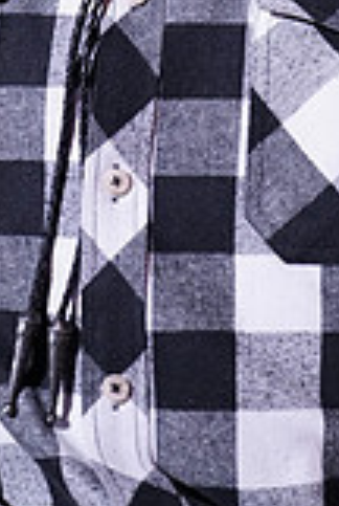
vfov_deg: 7.9
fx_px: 3544
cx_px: 224
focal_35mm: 252
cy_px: -377
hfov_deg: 5.5
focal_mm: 70
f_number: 2.8
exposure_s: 1/400
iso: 2000
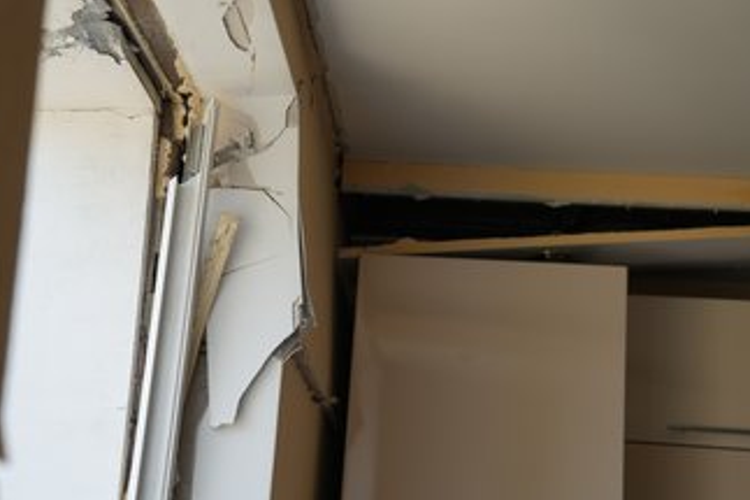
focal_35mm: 57
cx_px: 351
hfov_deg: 35.1
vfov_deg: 23.7
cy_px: 308
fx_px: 1187
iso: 200
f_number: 2.8
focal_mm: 46
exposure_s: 1/80
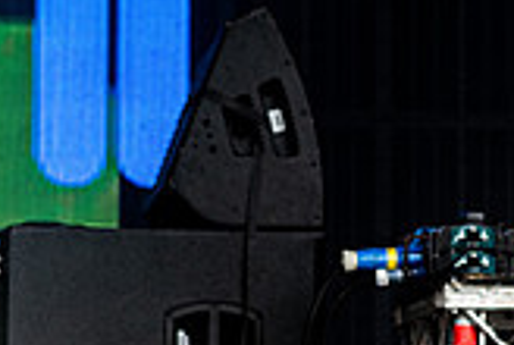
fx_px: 4477
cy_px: 61
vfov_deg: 4.4
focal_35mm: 313
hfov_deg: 6.6
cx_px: 463
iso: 320
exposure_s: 1/800
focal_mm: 70
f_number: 5
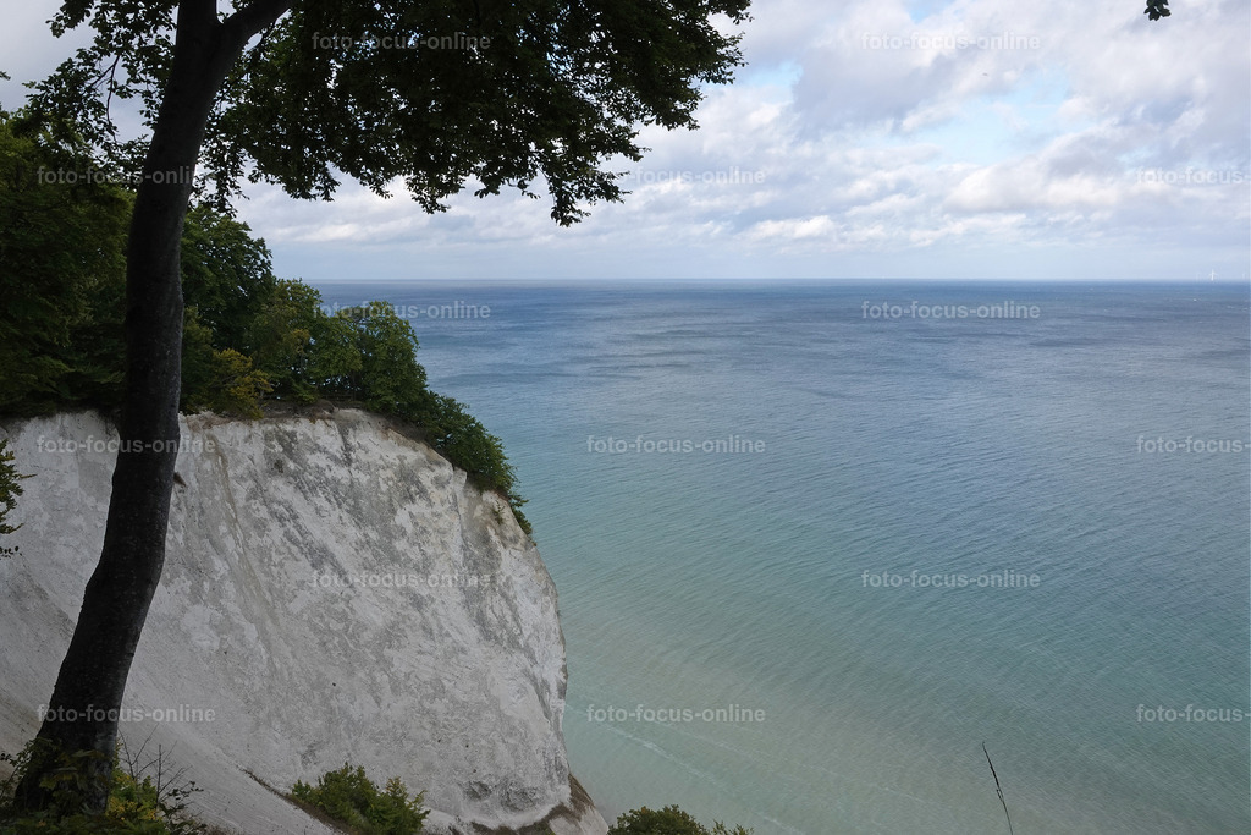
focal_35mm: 29
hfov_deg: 63.7
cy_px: 418
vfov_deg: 45.0
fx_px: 1008
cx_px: 626
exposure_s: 1/25
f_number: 16
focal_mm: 10.59
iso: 64
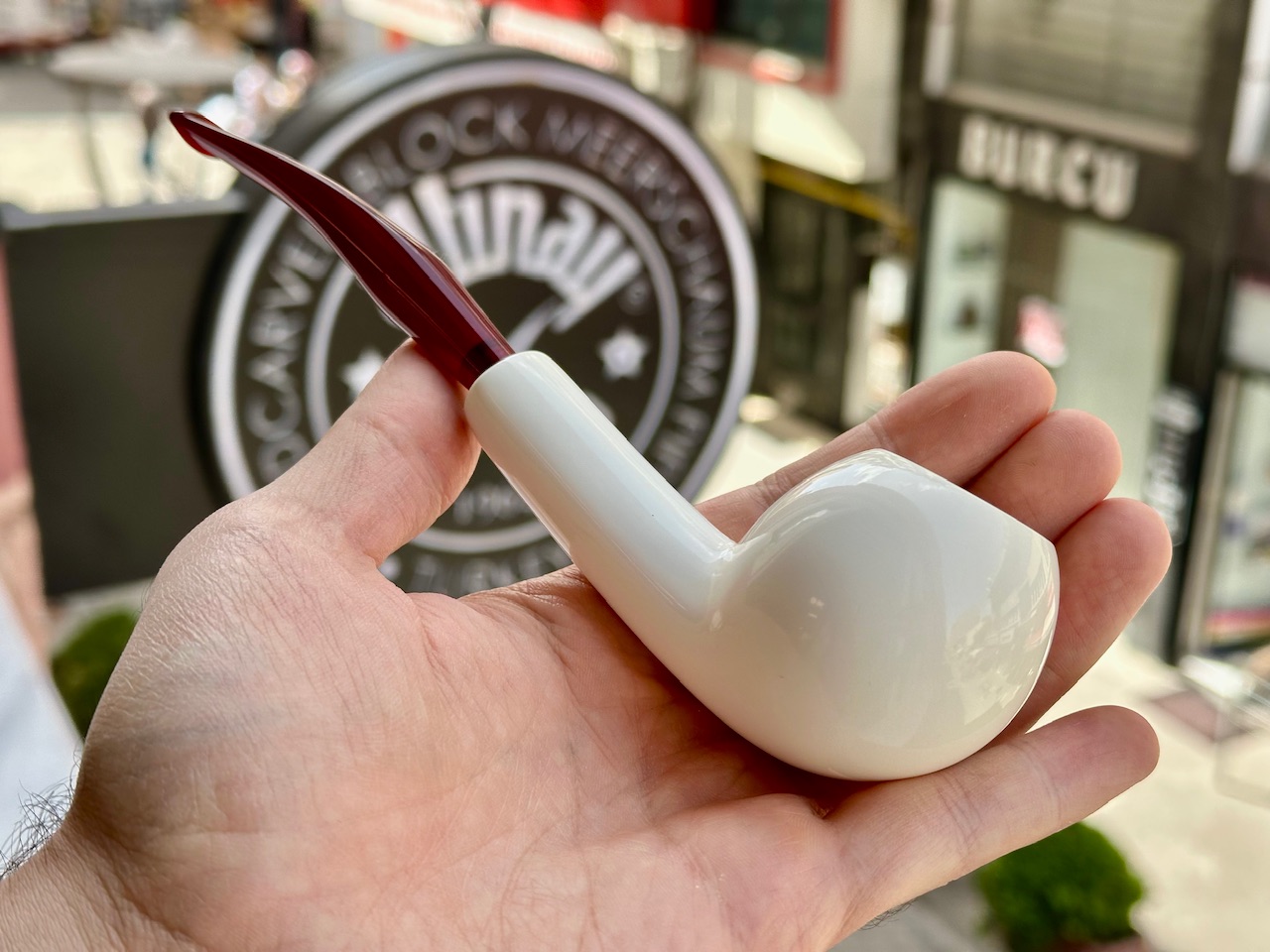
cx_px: 635
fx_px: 1761
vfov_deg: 30.3
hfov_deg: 39.7
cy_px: 476
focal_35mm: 48
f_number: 1.78
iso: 64
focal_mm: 6.86
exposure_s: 1/785
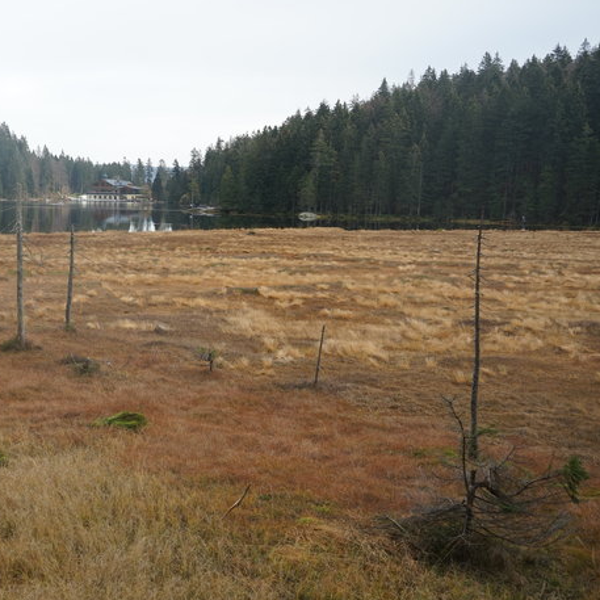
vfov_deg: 39.2
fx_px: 843
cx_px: 146
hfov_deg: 38.1
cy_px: 300
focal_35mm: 43
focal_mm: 33
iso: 100
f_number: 6.3
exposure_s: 1/125
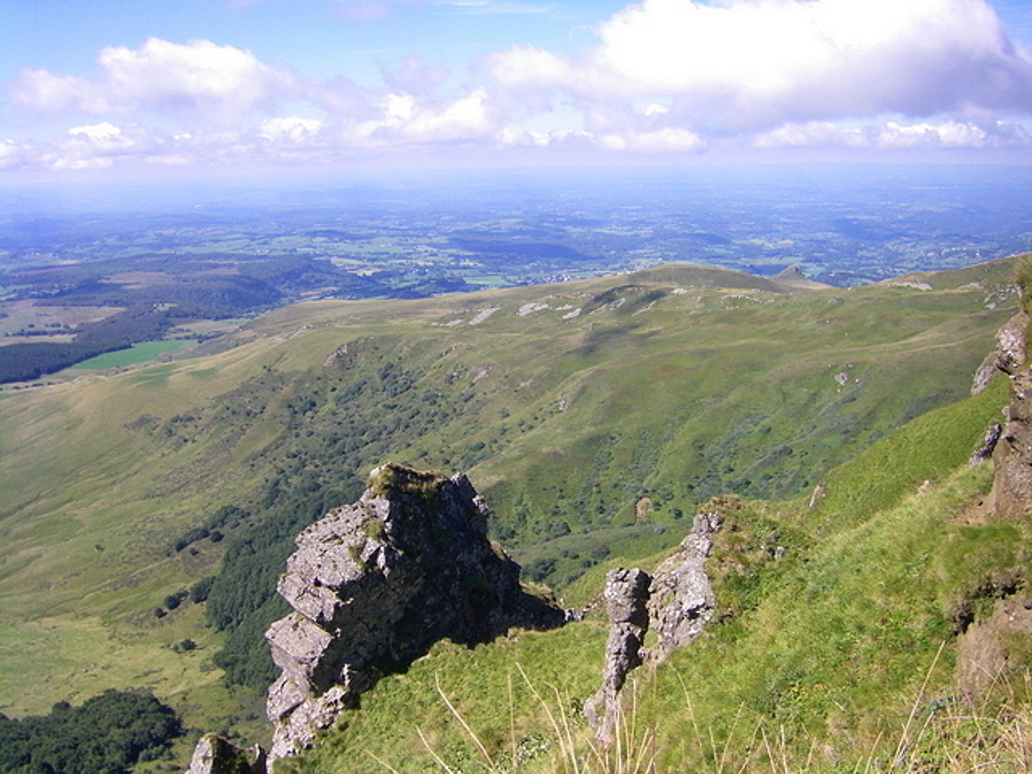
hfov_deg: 49.0
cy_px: 387
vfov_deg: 37.7
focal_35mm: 38
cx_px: 516
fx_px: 1133
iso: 80
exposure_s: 1/160
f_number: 7
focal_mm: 6.3
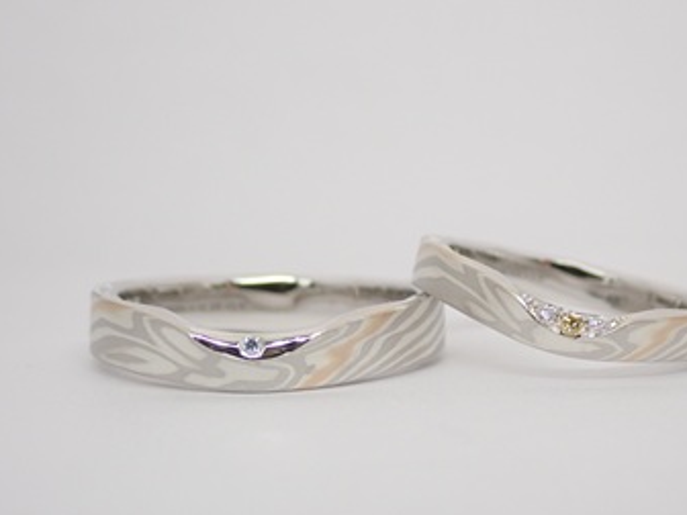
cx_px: 407
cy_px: 328
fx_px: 2044
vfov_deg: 14.3
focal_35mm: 103
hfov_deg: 19.1
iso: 200
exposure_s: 1/100
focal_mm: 13.65
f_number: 4.1
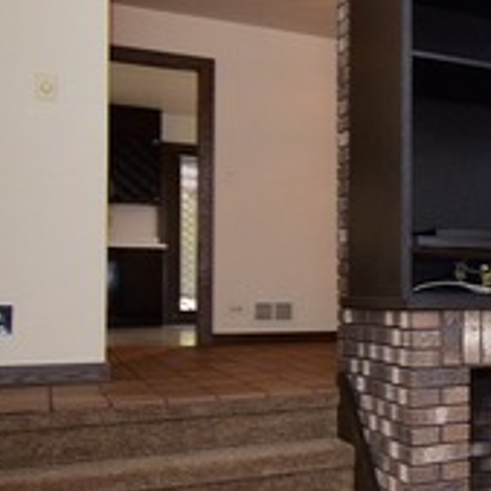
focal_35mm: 58
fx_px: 931
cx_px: 866
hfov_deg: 21.0
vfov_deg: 29.5
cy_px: 298
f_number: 8
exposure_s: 1/60
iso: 1600
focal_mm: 12
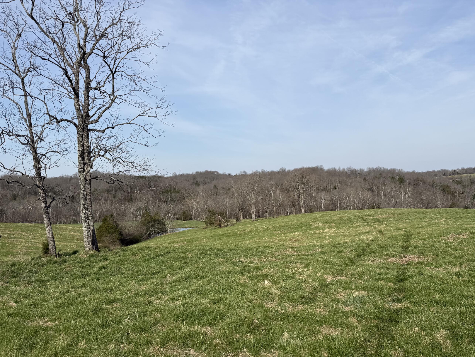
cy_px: 207
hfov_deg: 63.3
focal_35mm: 28
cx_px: 262
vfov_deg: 49.6
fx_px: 384
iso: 80
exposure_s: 1/5714
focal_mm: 6.76
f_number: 1.78
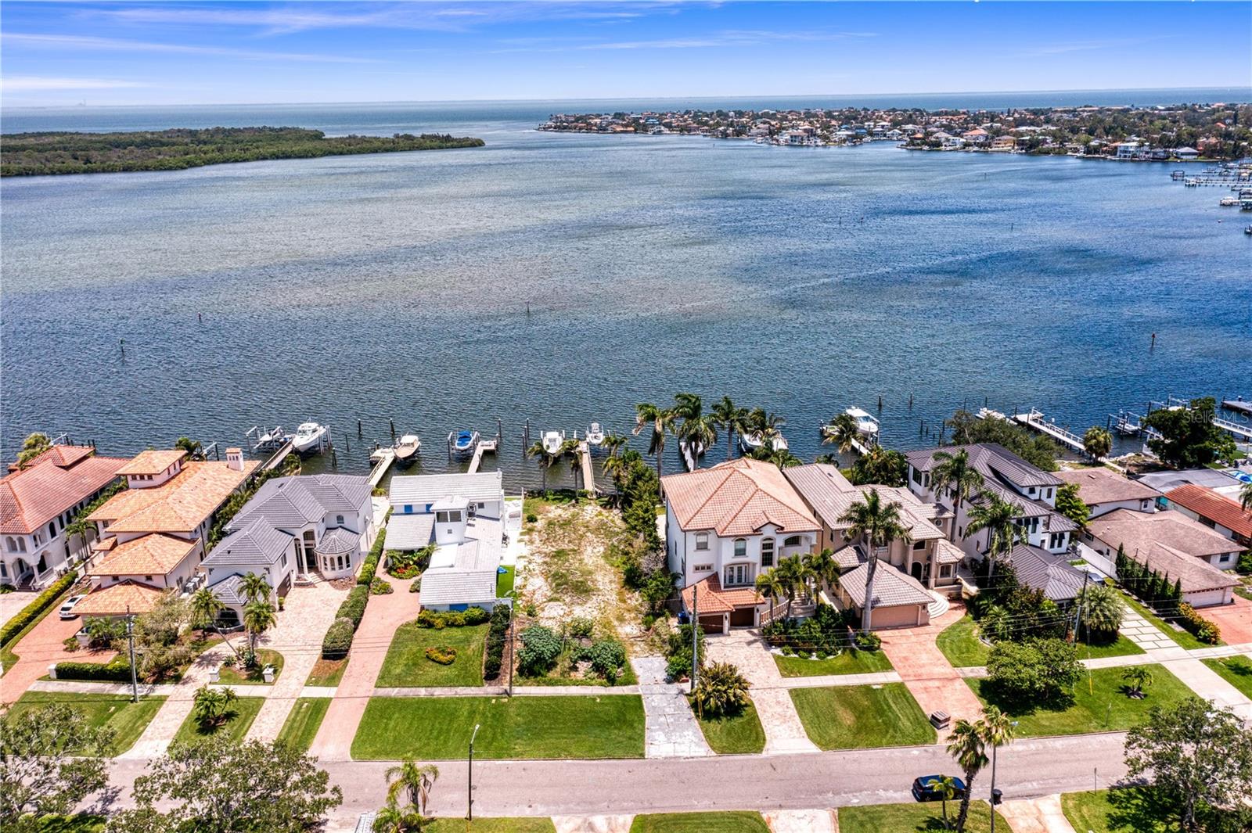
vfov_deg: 46.4
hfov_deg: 65.5
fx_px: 973
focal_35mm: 28
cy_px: 416
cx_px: 626
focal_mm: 10.26
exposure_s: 1/1600
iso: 100
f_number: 5.6
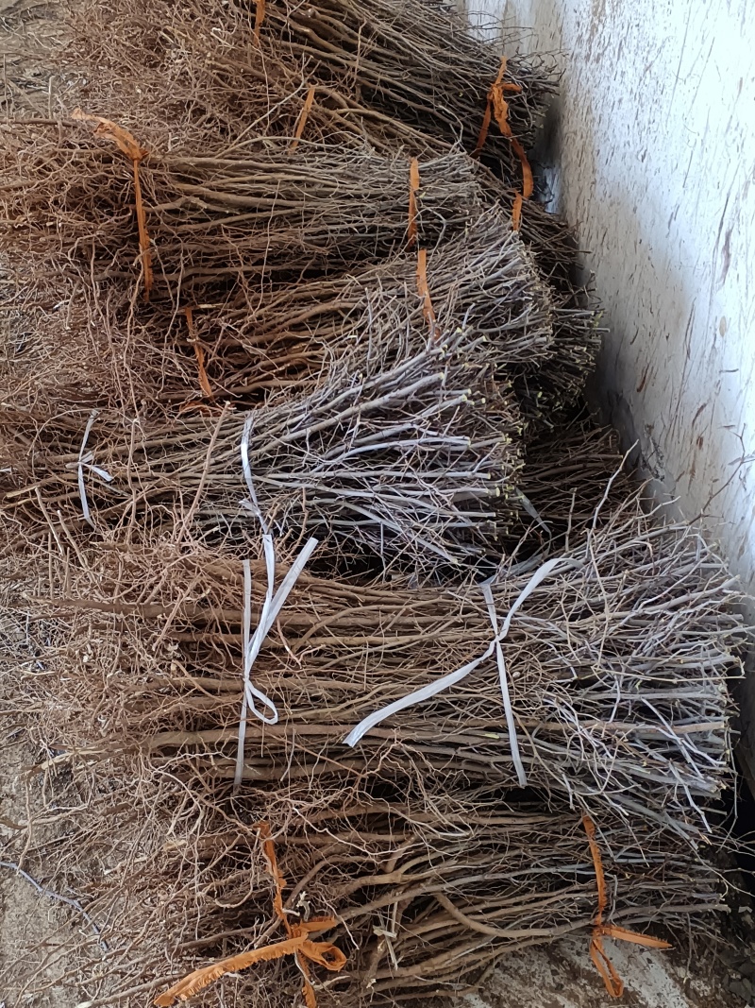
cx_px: 378
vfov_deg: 51.4
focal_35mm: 36
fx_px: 1047
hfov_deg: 39.6
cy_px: 504
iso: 798
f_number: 1.8
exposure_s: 1/33.3
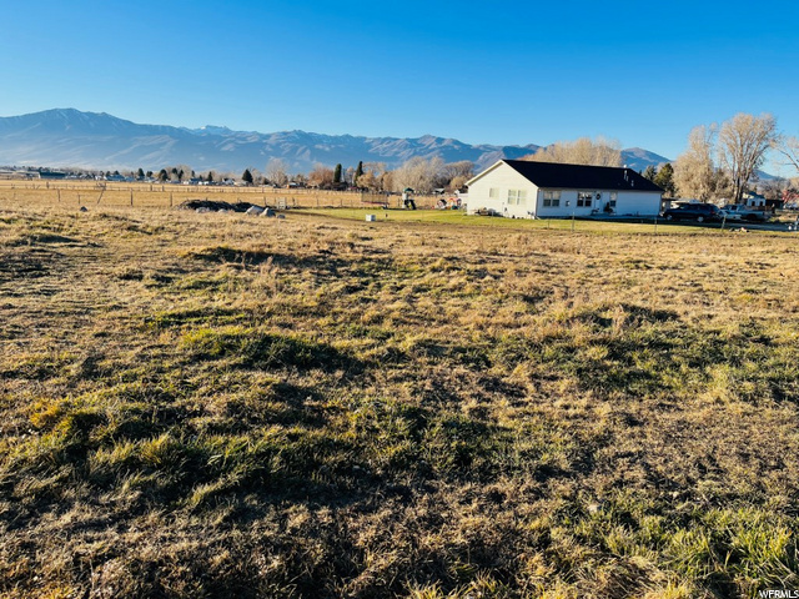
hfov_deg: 67.3
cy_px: 300
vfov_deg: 53.1
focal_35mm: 26
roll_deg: -2.3
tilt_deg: -11.6
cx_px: 400
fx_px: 600
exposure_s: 1/1776
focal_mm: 5.1
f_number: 1.6
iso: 50
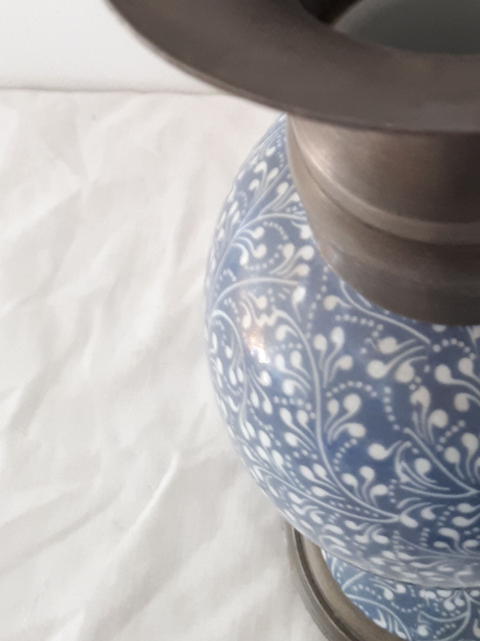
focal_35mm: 63
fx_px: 1165
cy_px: -51
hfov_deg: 22.5
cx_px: 460
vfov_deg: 28.2
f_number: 1.9
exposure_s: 1/17
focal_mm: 3.6
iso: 200
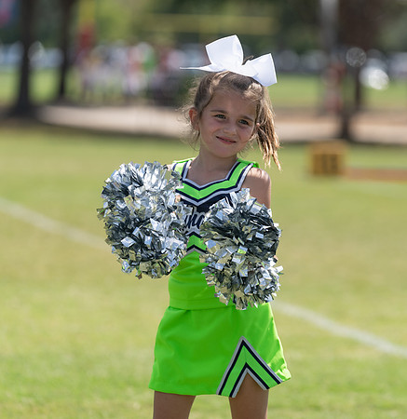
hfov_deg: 6.1
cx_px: 254
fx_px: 3817
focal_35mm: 283
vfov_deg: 6.3
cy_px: 196
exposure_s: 1/1600
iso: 160
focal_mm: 200
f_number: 4
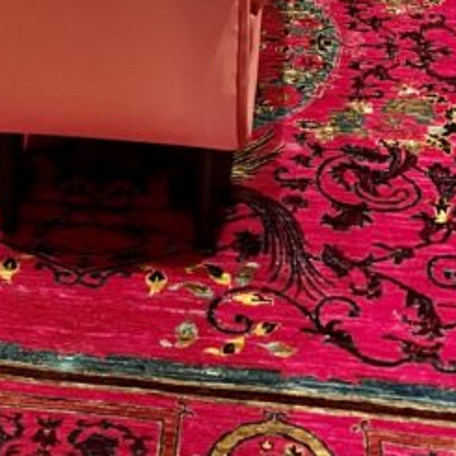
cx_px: 95
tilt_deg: -7.9
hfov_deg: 18.0
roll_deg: +0.1
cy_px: -452
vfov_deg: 14.9
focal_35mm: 96
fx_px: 1431
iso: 400
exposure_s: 1/60
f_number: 1.5
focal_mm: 5.7
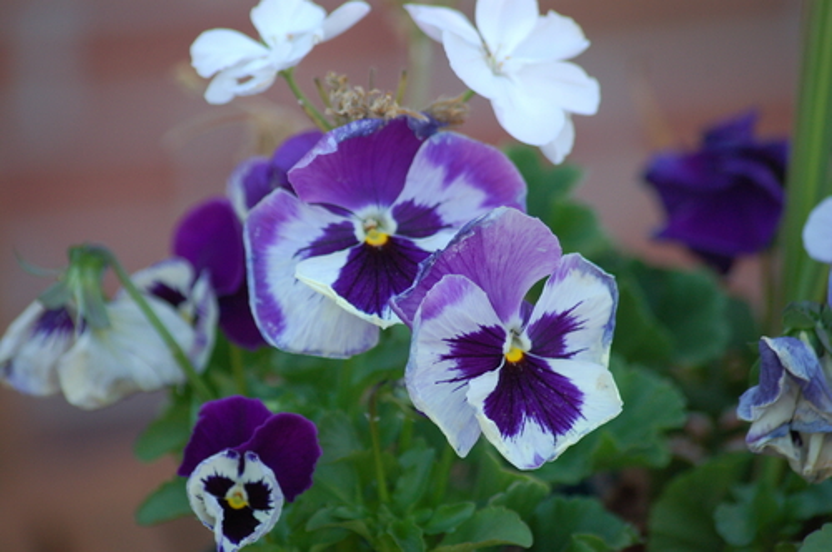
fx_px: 4674
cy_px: 276
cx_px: 416
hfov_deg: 10.2
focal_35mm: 202
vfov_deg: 6.8
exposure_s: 1/320
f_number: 4.5
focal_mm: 135
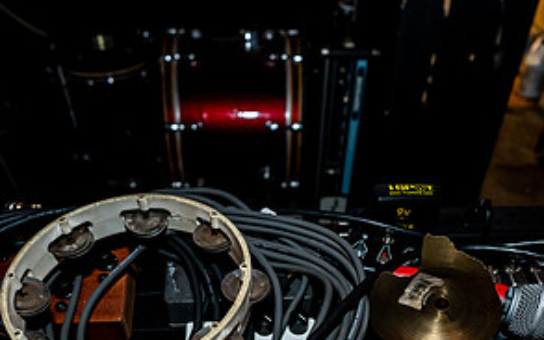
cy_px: 360
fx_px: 474
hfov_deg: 59.6
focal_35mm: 32
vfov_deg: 34.8
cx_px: 282
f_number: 2.8
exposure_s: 1/125
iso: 2000
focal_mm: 14
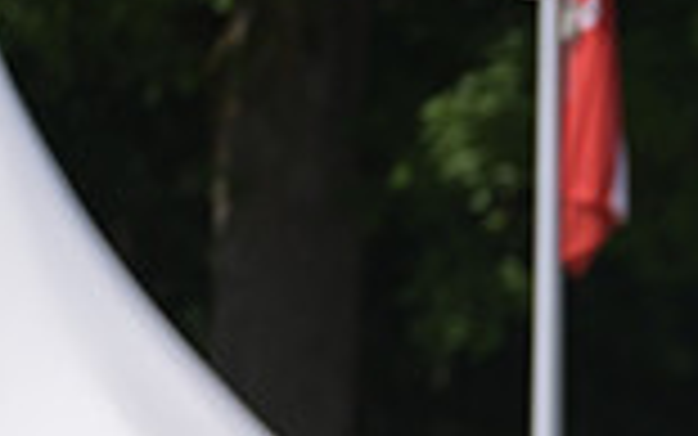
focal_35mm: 1445
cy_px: 735
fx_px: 27498
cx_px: 1288
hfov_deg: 1.5
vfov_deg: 0.9
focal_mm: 380
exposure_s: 1/1250
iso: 180
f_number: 5
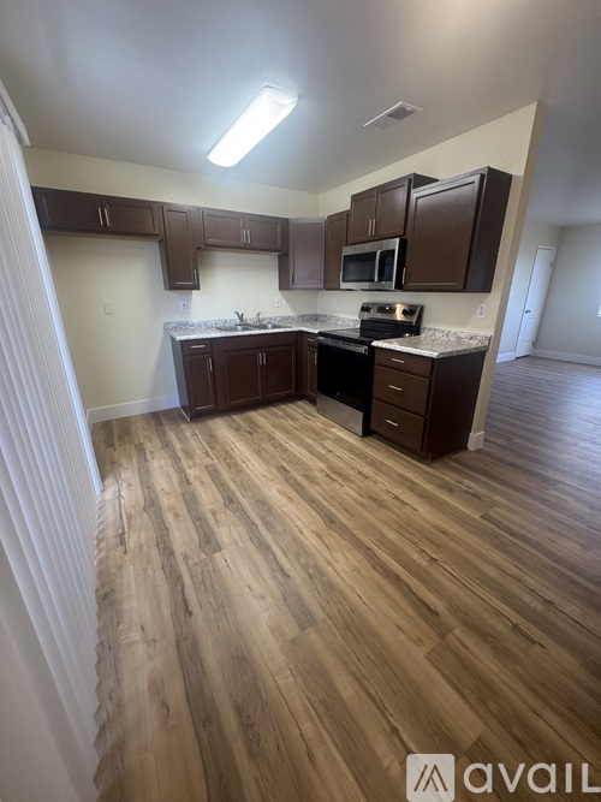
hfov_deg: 85.7
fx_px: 324
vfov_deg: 102.1
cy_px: 401
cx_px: 300
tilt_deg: -19.7
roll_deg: +0.9
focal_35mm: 14
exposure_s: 1/60
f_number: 2.2
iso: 160
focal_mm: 2.22
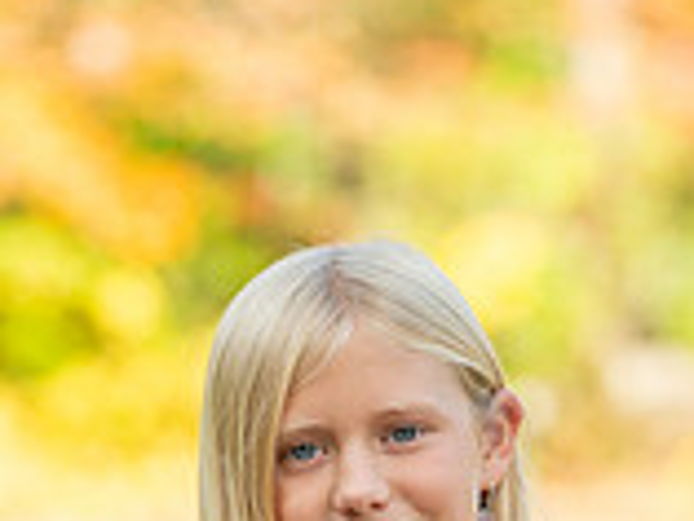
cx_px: 378
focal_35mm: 494
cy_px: 971
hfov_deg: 4.0
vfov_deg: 3.0
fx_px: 9912
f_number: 5
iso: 100
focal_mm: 180
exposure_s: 1/200
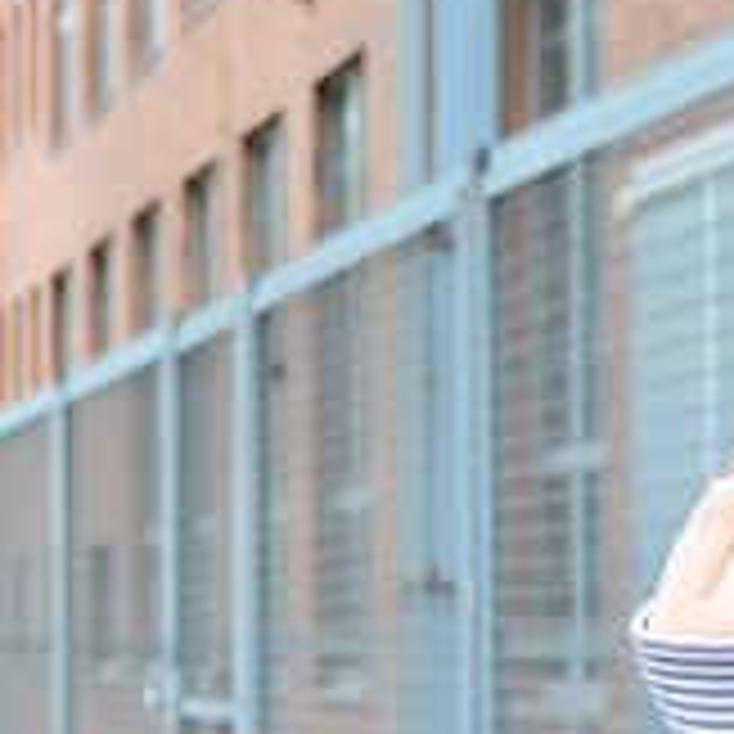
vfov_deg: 12.2
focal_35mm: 142
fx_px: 3407
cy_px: 723
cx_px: 748
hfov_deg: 12.1
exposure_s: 1/320
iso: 320
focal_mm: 26
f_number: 4
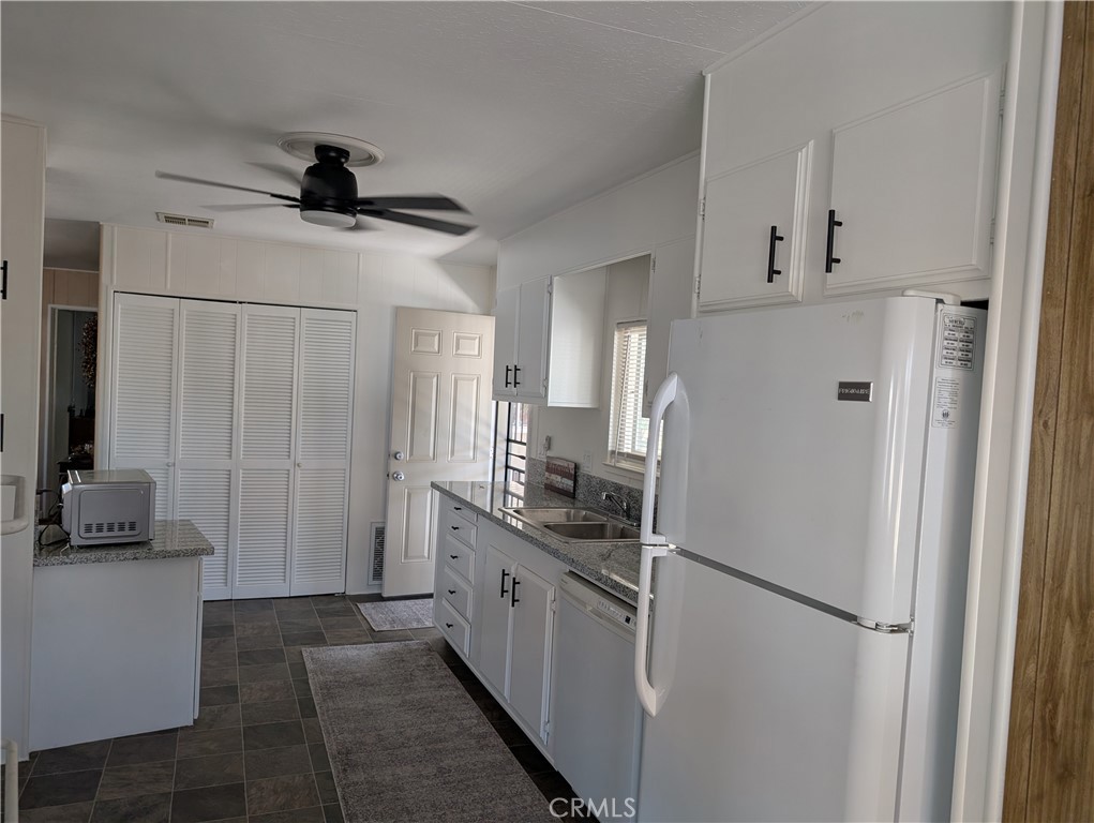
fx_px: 759
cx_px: 547
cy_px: 412
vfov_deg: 56.9
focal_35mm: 24
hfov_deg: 71.5
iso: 23
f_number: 1.68
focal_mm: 6.9
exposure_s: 1/111
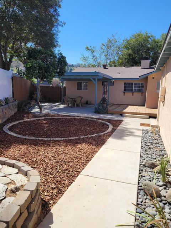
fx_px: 171
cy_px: 114
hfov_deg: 53.1
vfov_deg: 67.3
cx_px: 86
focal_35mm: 26
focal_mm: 5.4
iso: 40
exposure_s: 1/1601
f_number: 1.8
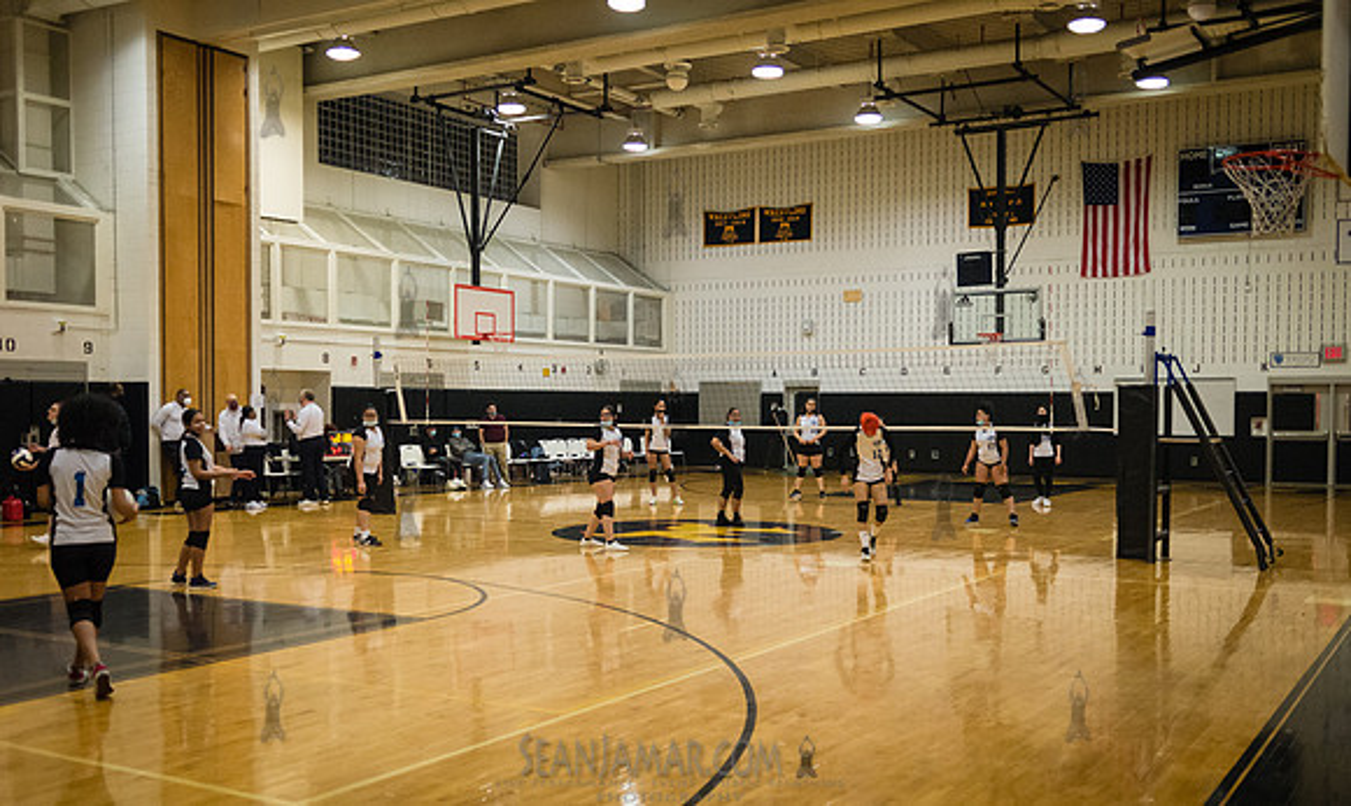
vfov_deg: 33.7
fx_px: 1327
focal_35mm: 37
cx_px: 675
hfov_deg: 54.0
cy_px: 451
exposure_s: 1/250
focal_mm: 35
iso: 4000
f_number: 2.8
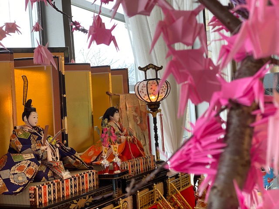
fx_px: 419
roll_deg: +4.4
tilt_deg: +1.3
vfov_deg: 28.0
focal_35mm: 52
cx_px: 140
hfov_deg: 36.8
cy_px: 104
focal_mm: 6
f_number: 2
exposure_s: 1/120
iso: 80
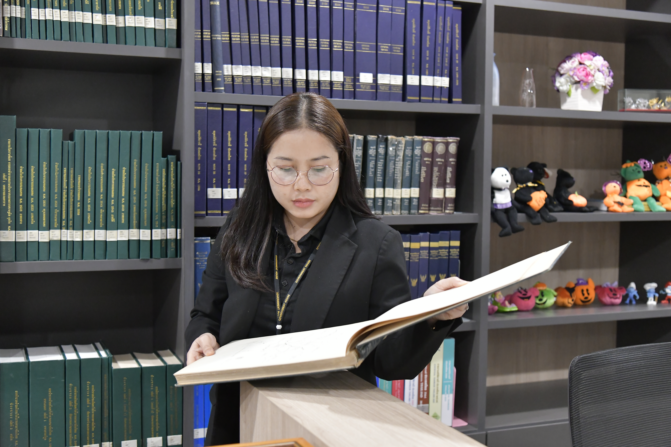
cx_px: 336
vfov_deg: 29.2
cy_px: 224
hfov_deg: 42.7
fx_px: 857
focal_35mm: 46
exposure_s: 1/125
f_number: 4.5
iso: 5000
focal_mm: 46
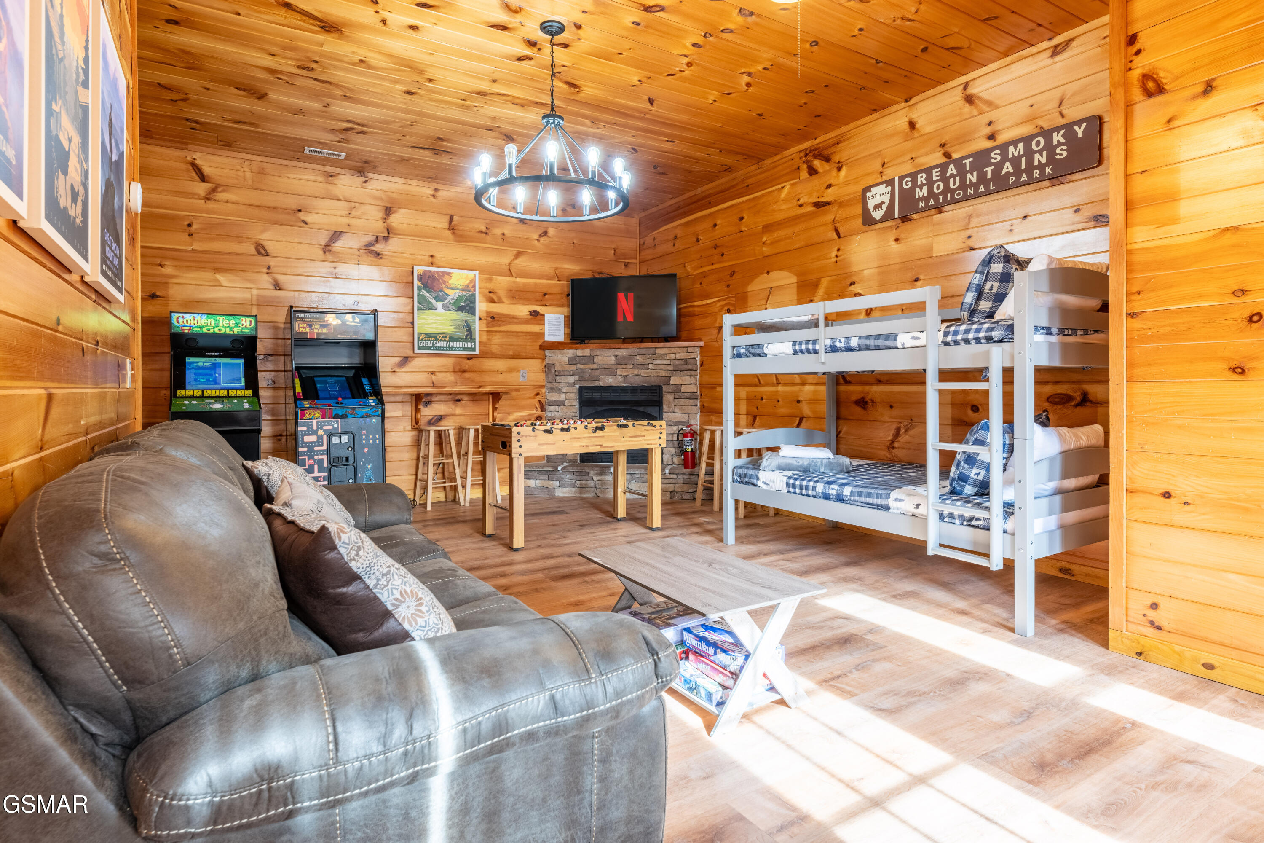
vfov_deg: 64.6
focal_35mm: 19
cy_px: 422
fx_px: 667
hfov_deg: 86.9
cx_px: 632
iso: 500
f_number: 9
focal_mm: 19
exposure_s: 1/60
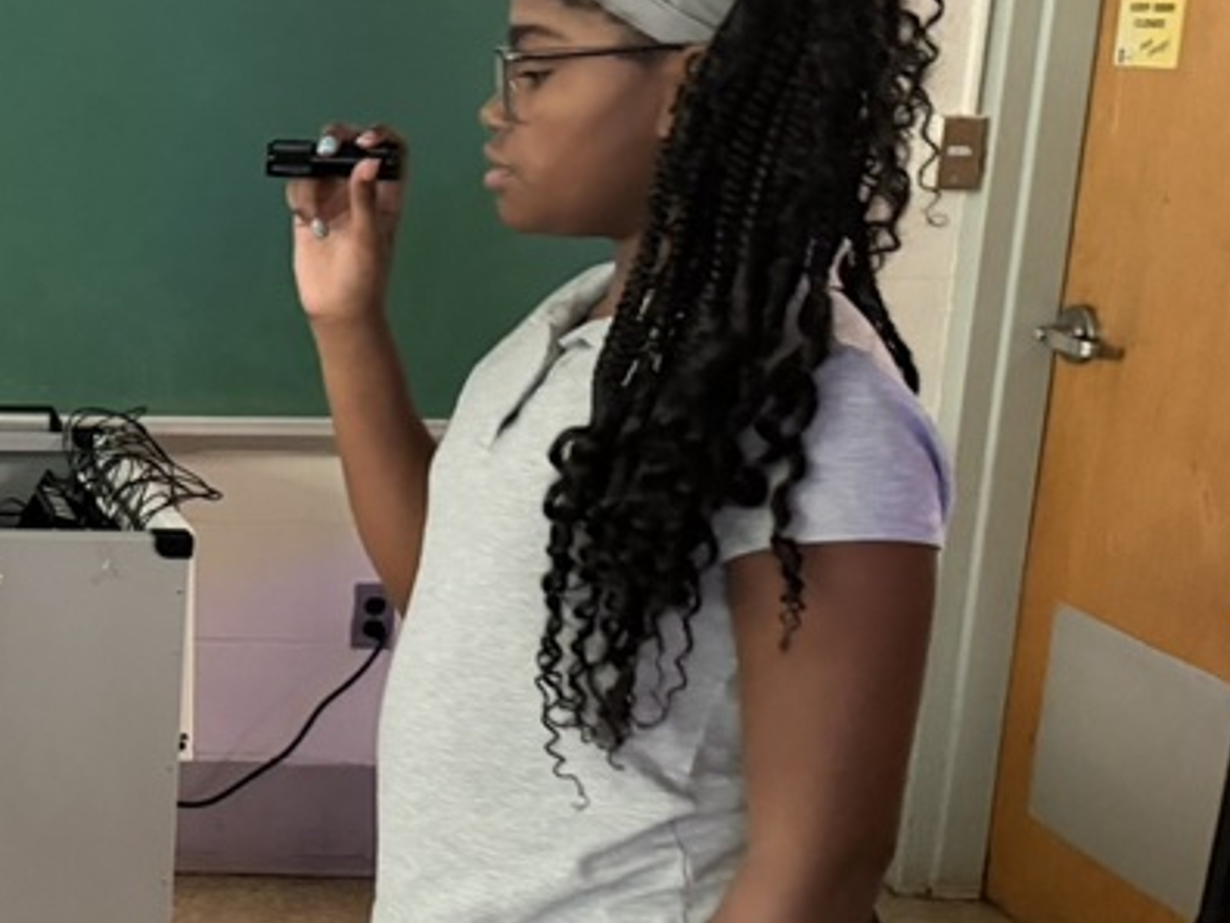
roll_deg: +1.1
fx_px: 2203
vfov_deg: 23.6
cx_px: -270
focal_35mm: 62
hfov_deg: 27.3
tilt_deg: -12.1
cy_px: 432
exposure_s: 1/47
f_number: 1.78
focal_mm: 6.76
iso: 800
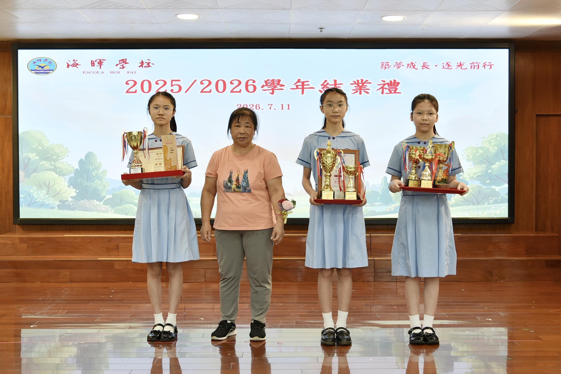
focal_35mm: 46
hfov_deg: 42.7
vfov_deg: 29.3
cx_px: 280
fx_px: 717
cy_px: 187
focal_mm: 46
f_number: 4.8
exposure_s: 1/90
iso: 400
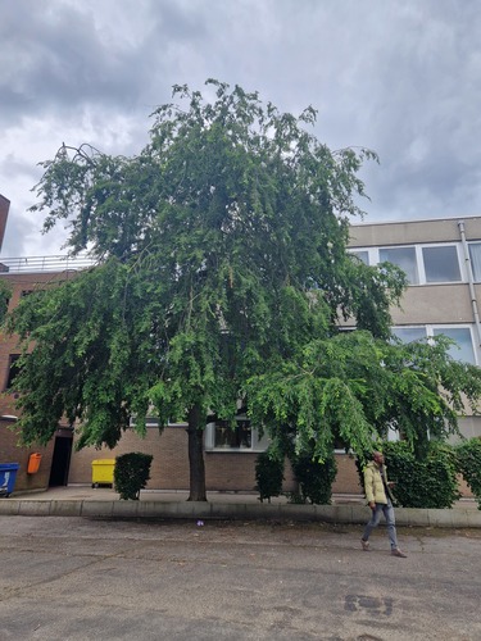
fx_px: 426
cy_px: 320
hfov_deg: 58.9
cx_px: 240
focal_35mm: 23
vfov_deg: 73.9
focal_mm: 5.4
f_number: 1.8
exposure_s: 1/1100
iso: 50
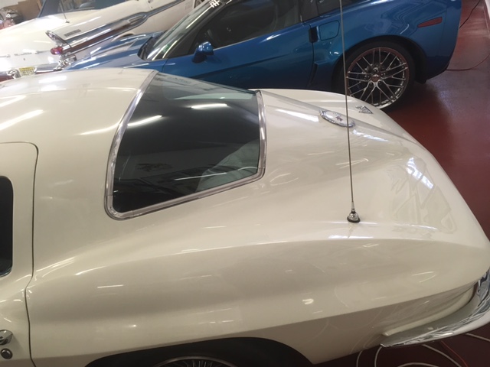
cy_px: 184
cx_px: 245
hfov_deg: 61.7
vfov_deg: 48.2
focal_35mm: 29
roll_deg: +11.9
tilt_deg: -29.3
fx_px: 411
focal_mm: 4.15
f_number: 2.2
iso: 100
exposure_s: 1/30
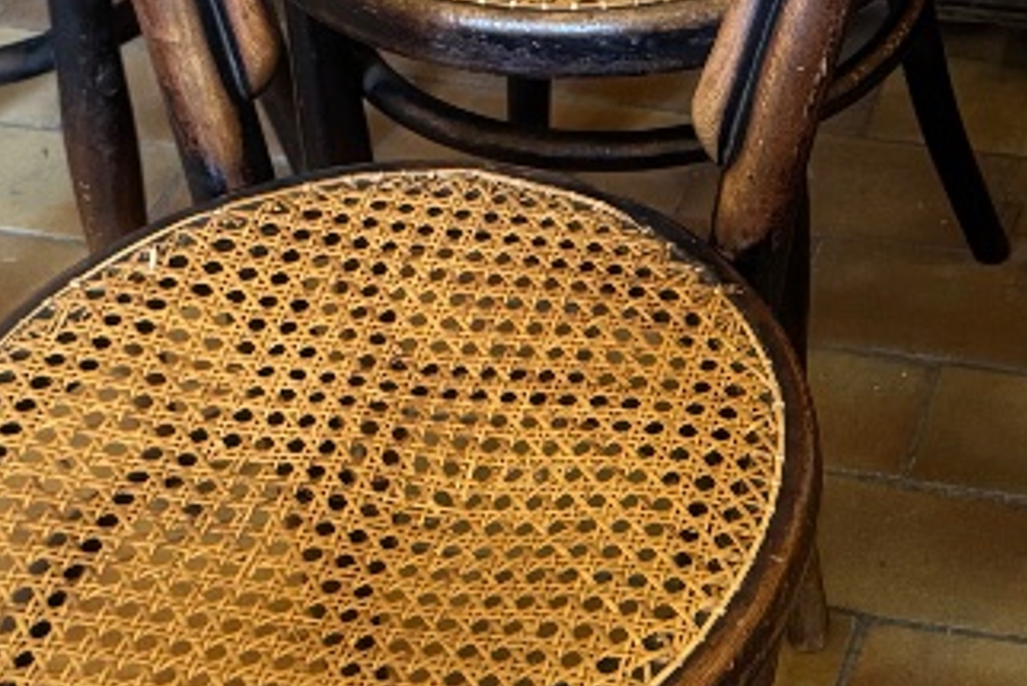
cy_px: 147
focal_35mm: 93
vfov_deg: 14.6
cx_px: 1068
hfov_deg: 21.0
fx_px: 2654
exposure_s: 1/33
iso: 640
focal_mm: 6.76
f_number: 1.78
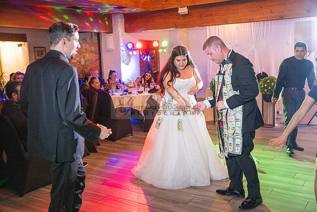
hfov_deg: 53.1
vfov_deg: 36.9
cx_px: 158
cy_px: 106
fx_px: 317
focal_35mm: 36
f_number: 2.8
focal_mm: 36
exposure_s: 1/160
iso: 1600
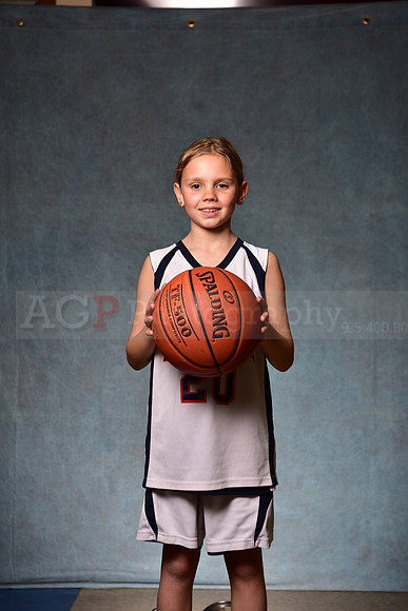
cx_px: 204
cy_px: 306
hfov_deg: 19.5
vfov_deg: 28.8
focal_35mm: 70
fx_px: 1189
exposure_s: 1/200
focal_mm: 70
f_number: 5
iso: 100
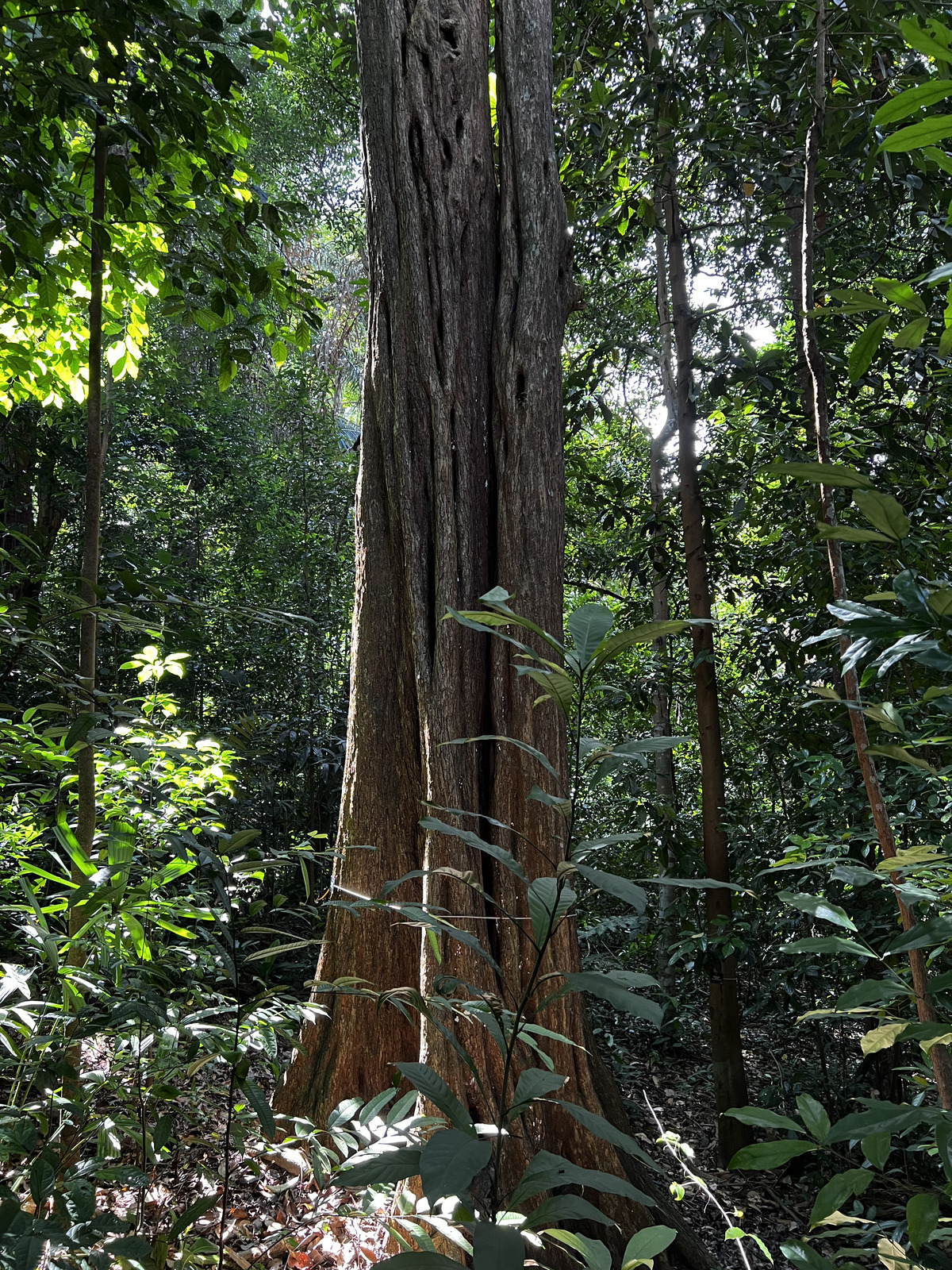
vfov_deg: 67.3
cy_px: 635
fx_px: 953
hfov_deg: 53.1
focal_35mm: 26
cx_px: 476
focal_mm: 5.7
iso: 125
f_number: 1.5
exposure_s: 1/92
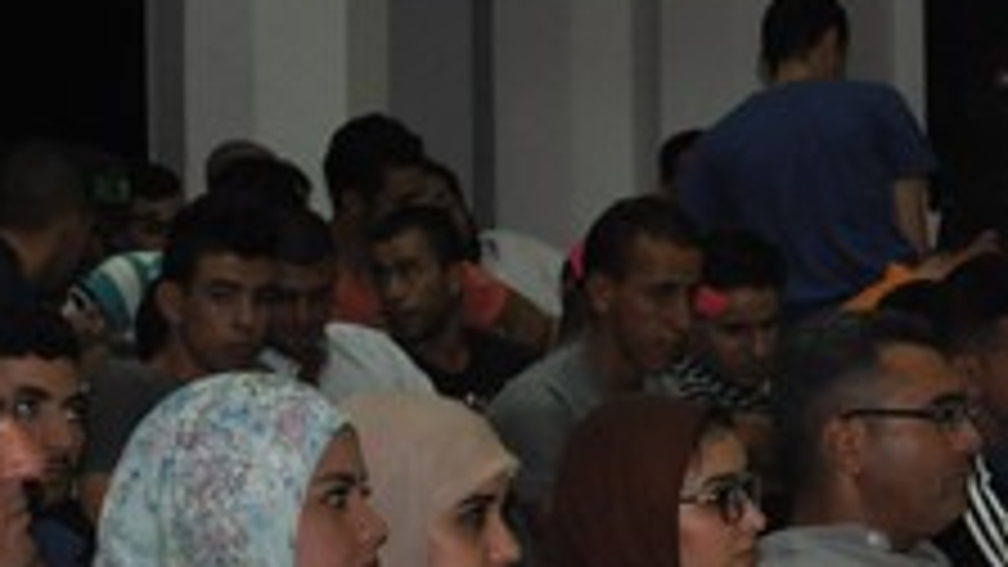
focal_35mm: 246
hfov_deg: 8.7
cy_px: 461
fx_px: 6588
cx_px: 392
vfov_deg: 4.9
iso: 800
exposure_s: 1/60
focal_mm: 55
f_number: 5.6
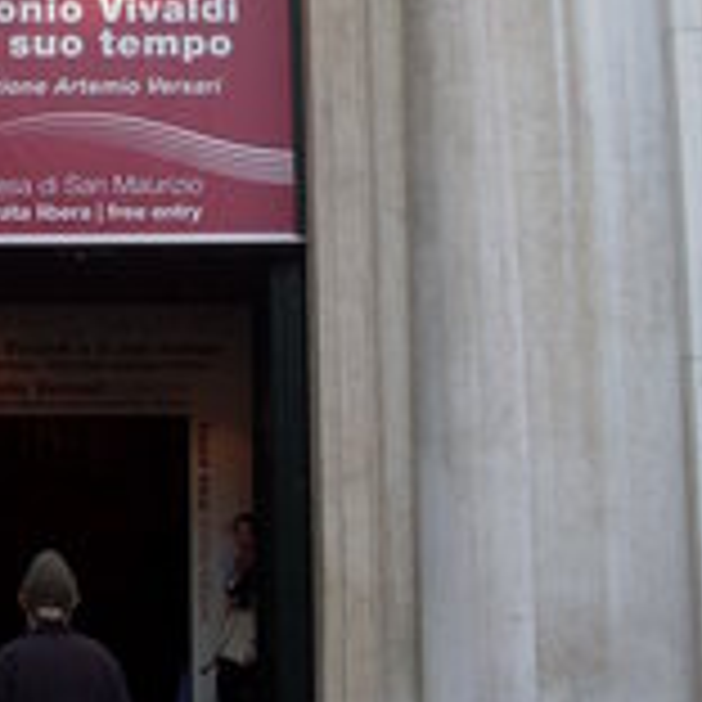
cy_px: 207
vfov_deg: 20.1
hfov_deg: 19.7
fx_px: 1973
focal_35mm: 86
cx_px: 45
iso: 80
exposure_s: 1/250
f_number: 2.8
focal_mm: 6.3
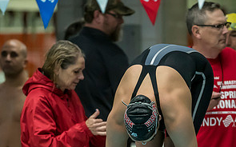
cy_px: 146
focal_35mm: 837
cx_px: 149
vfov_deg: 1.6
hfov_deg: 2.5
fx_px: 5380
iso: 3200
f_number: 2.8
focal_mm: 200
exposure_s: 1/1000
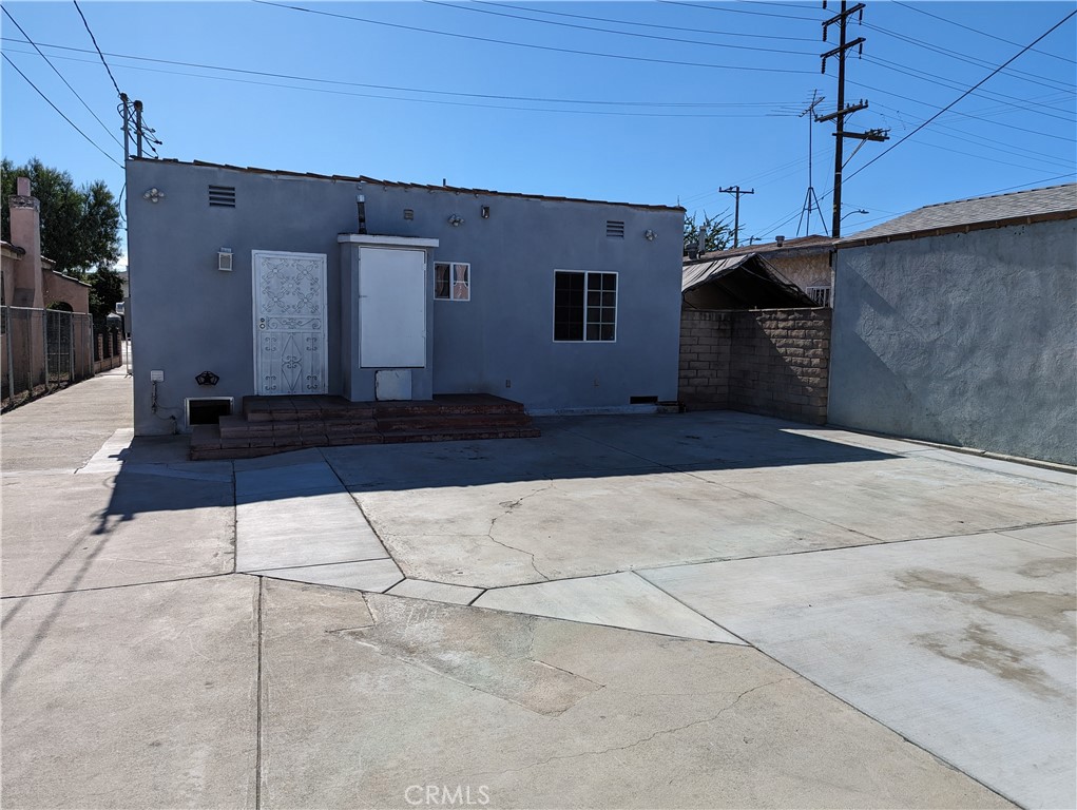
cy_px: 405
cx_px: 538
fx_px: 747
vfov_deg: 56.9
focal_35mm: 24
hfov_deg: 71.5
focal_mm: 6.81
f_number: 1.85
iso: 49
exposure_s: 1/2695
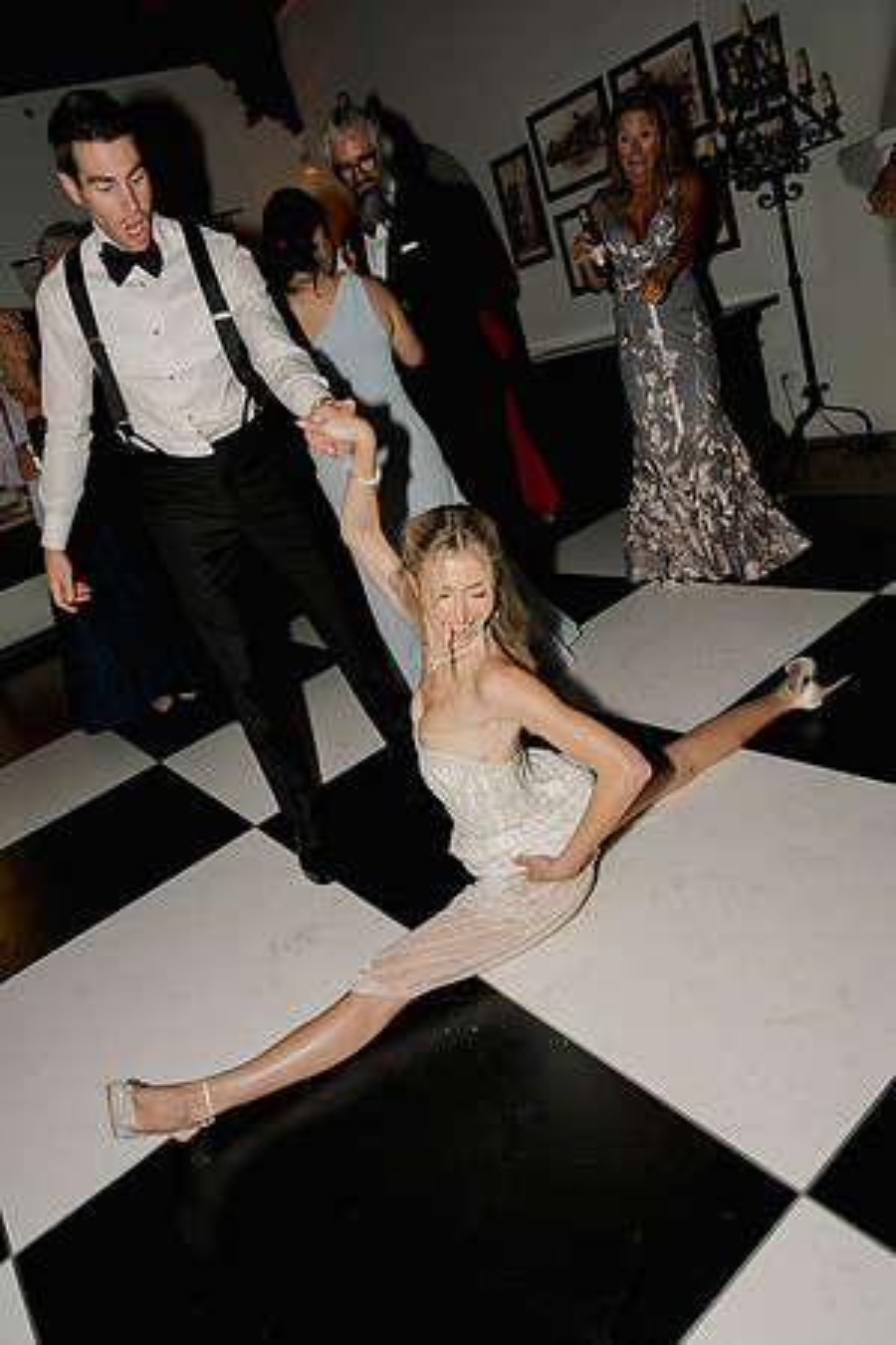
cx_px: 448
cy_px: 672
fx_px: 896
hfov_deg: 53.1
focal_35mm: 24
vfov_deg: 73.7
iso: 400
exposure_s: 1/100
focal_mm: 24
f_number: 4.5
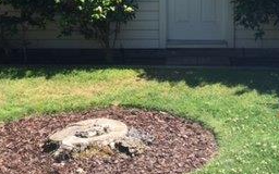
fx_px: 585
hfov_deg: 26.7
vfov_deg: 16.4
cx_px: 168
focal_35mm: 77
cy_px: -22
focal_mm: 4.15
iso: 32
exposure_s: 1/760
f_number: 2.2
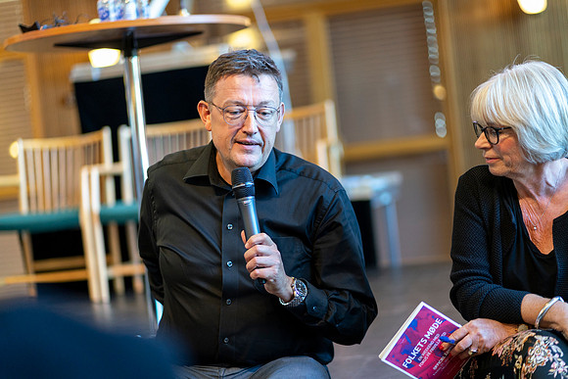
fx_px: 1341
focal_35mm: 85
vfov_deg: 16.1
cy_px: 190
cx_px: 284
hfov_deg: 23.9
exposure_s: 1/250
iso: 1000
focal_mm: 85
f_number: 1.8
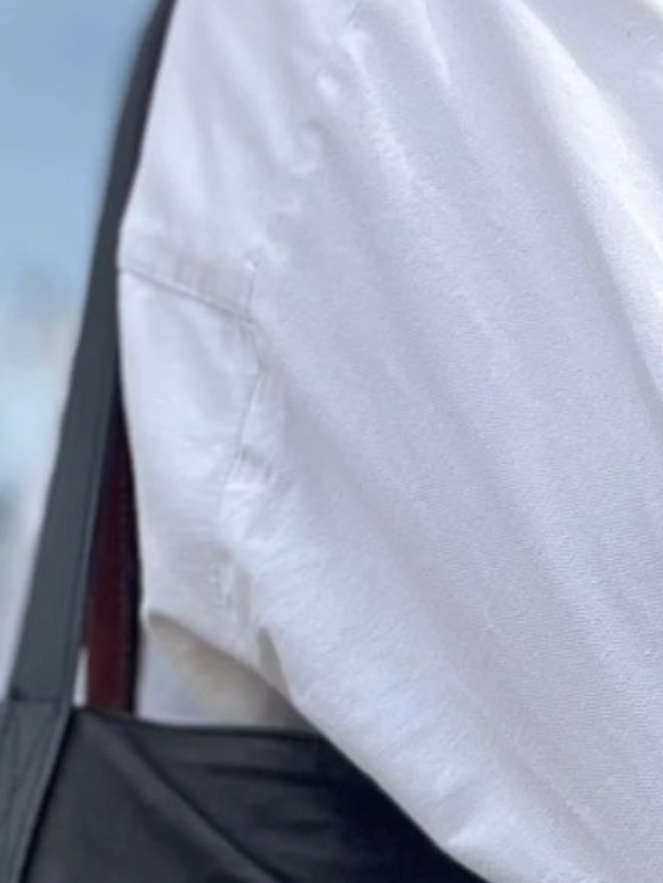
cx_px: 510
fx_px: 2808
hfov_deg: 13.4
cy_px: 1363
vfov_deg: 16.2
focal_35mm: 110
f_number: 2.2
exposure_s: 1/684
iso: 32
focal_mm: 2.71
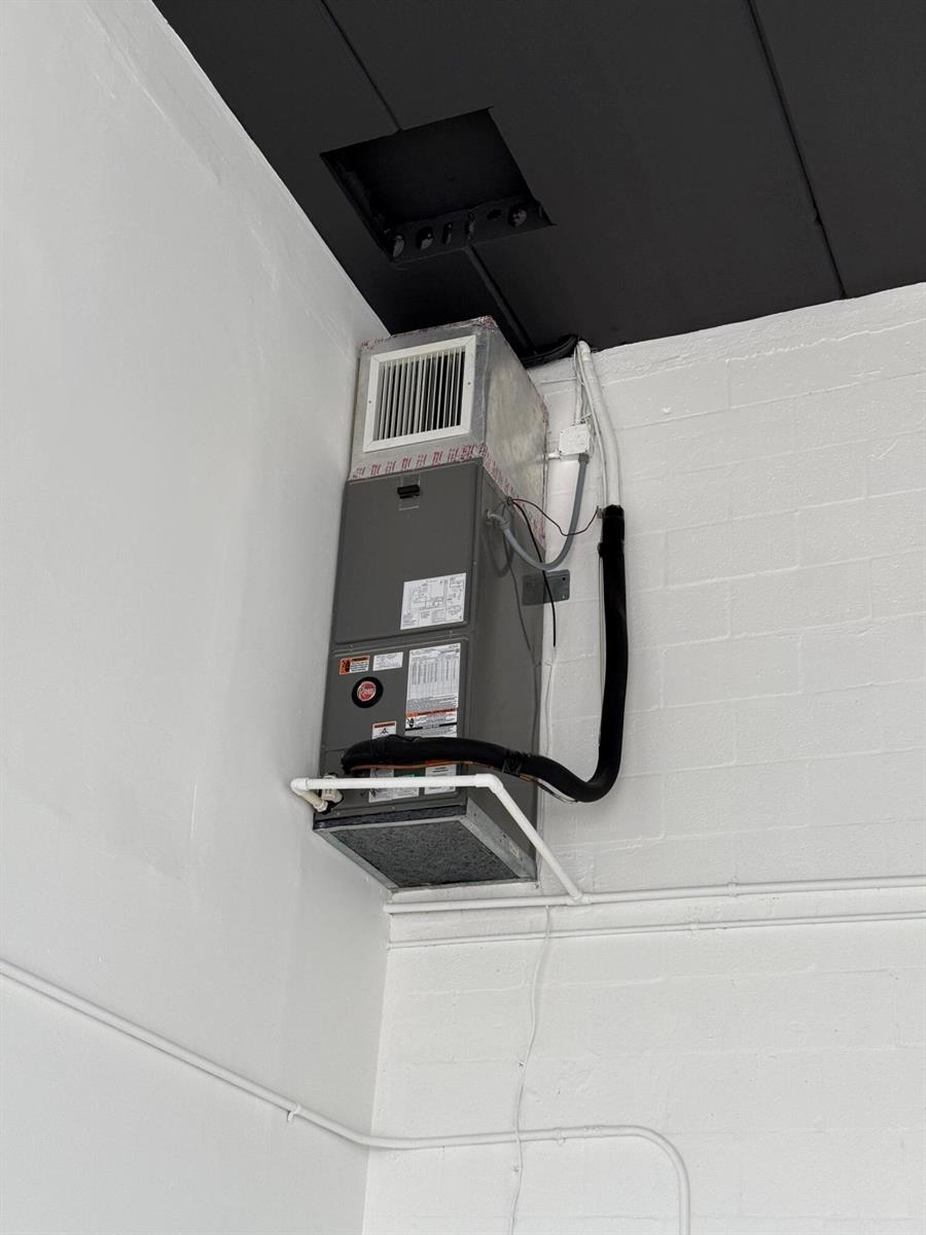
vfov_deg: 39.7
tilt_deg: +27.9
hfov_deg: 30.3
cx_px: 463
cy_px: 618
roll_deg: -4.2
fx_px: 1712
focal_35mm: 48
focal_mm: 6.76
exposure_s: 1/128
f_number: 1.78
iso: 64
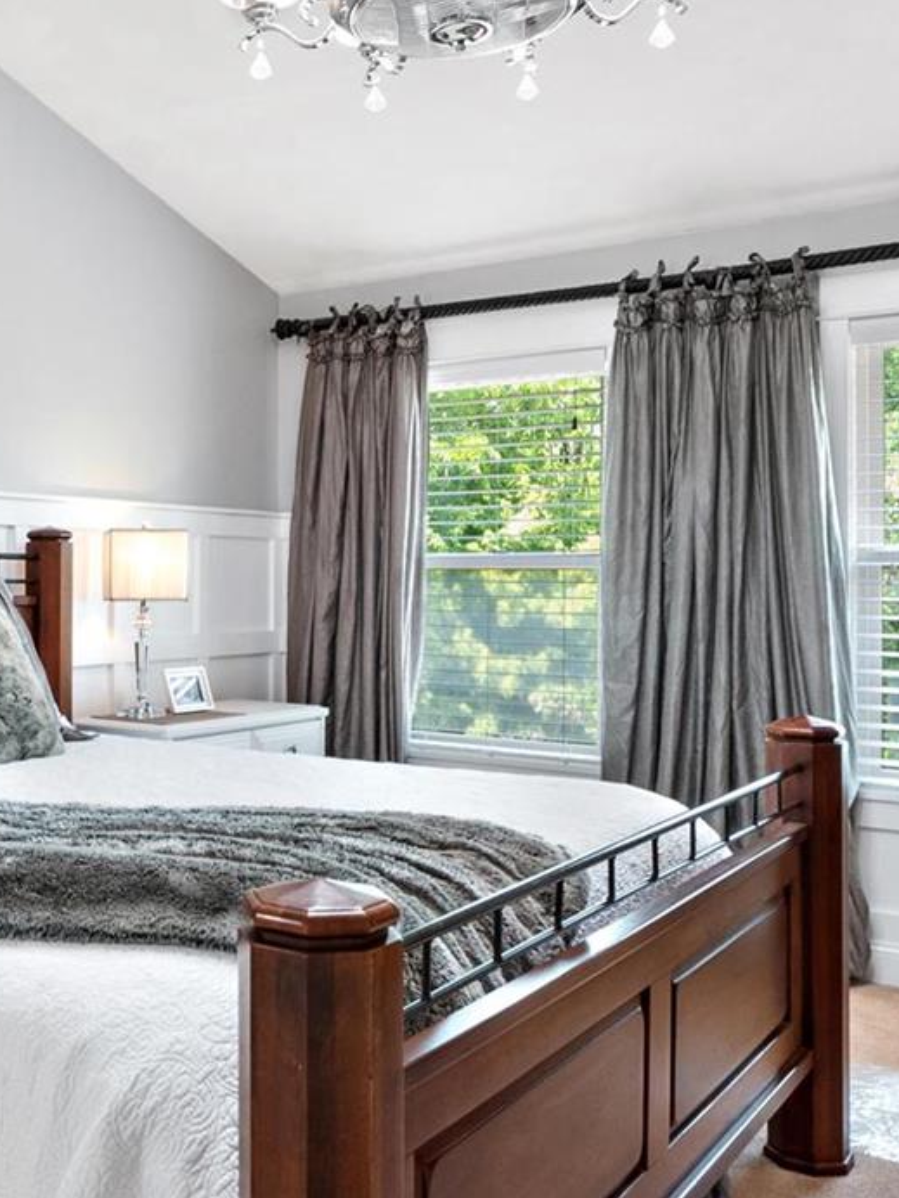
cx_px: 142
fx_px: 1385
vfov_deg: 46.8
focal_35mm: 40
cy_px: 601
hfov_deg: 34.5
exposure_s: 1/30
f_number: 10
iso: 400
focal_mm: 9
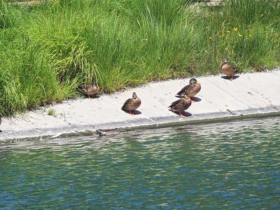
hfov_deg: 6.6
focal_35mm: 300
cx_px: 140
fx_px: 2427
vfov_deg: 5.0
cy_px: 105
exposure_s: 1/640
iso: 100
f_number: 5
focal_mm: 64.3
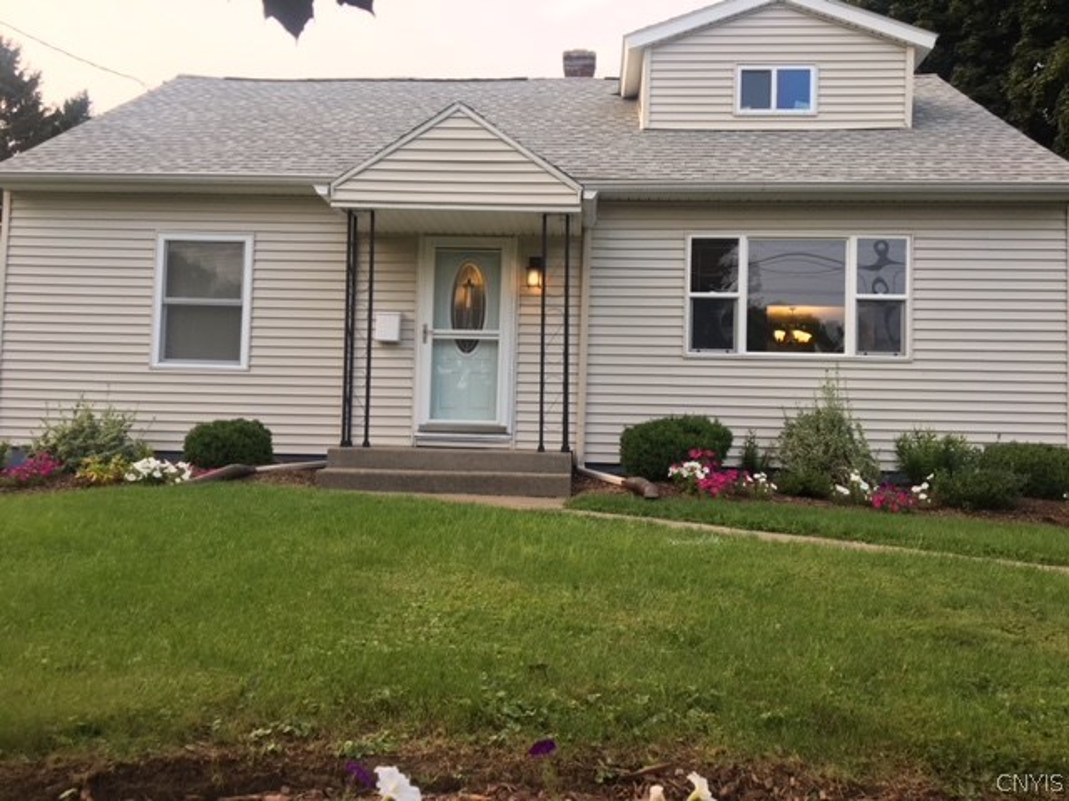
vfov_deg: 48.2
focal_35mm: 29
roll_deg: -2.2
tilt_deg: +3.3
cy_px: 400
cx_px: 534
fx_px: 896
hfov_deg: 61.7
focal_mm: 4.15
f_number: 2.2
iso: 40
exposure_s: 1/120
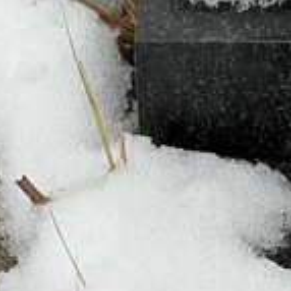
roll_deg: -2.2
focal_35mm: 380
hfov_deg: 4.5
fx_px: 3614
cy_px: -45
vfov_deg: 4.6
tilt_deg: -39.4
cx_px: 574
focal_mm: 9
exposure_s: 1/99
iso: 32
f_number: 2.8
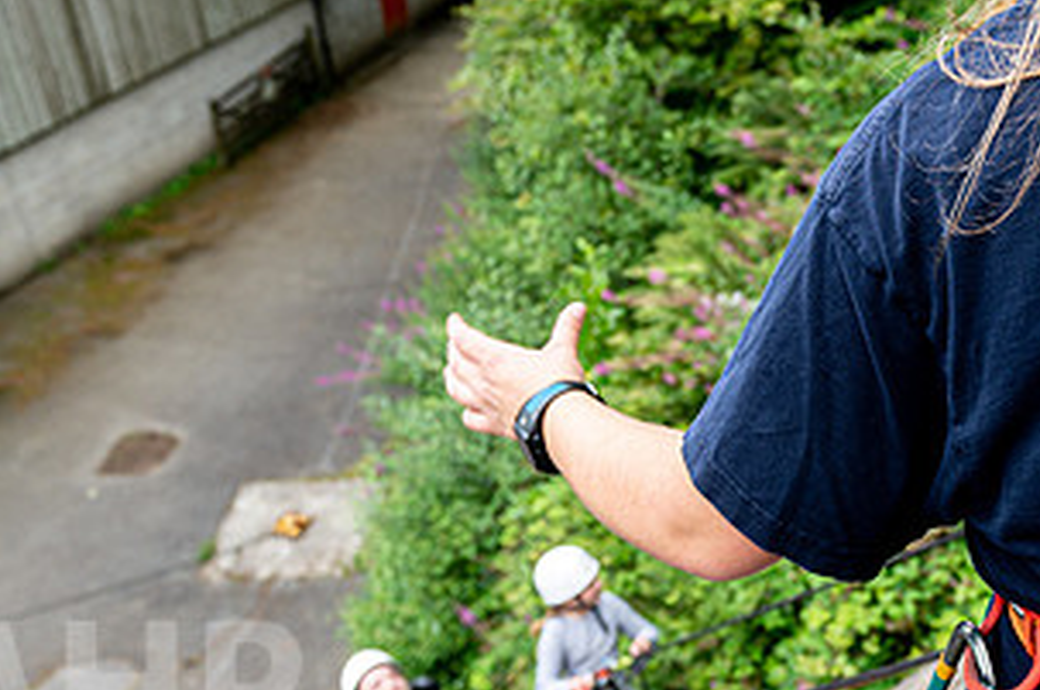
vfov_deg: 29.1
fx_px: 1327
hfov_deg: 41.6
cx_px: 772
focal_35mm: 46
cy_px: 316
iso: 100
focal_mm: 24
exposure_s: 1/200
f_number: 4
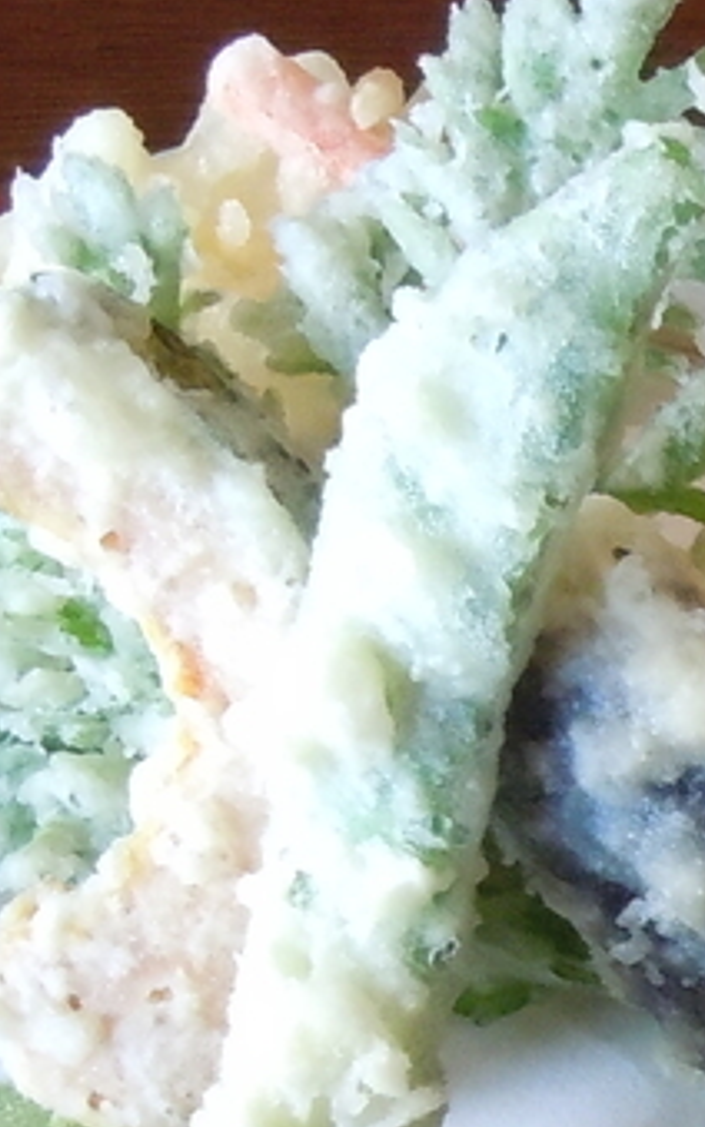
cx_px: 1347
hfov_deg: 9.9
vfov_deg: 16.5
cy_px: 1104
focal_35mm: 124
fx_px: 3810
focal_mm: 5.9
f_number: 4
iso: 800
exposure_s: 1/50
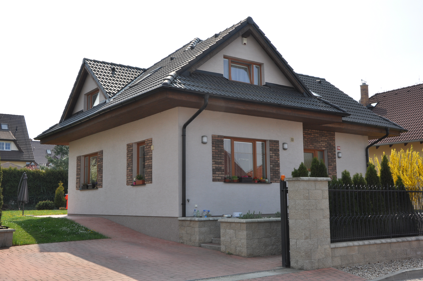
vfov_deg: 34.1
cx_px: 212
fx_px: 458
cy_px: 140
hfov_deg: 49.6
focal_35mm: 39
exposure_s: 1/200
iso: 200
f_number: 14
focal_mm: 26
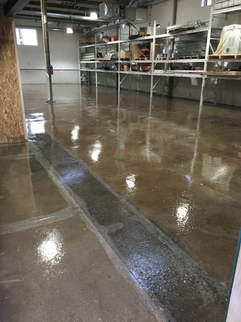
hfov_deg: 48.2
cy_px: 161
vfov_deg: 61.7
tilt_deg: -18.8
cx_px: 120
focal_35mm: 29
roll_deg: -0.3
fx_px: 269
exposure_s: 1/30
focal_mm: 4.15
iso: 125
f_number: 2.2
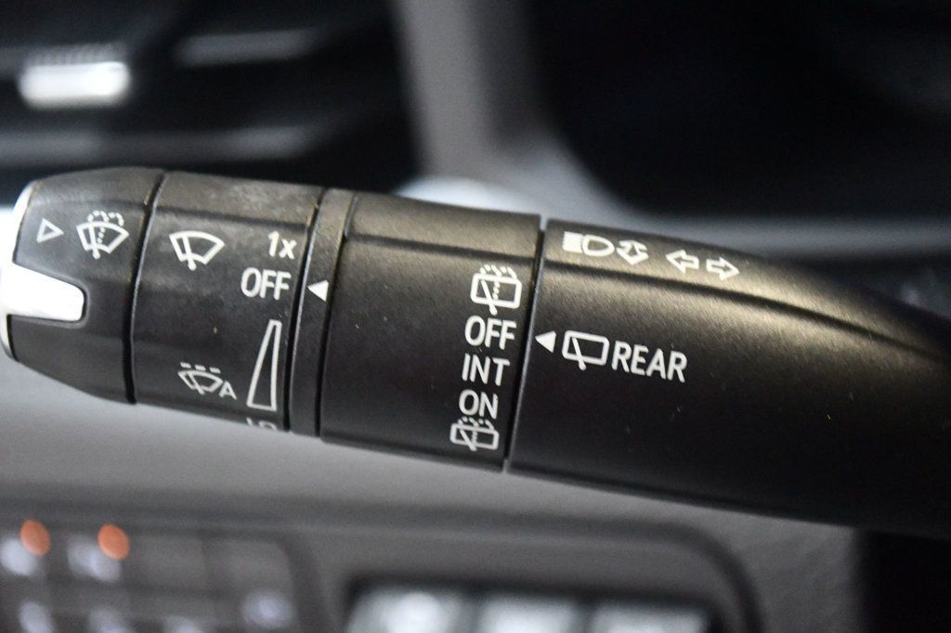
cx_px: 476
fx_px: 2060
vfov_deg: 17.5
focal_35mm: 78
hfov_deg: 26.0
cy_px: 316
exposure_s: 1/60
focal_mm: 52
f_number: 5.6
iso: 11400
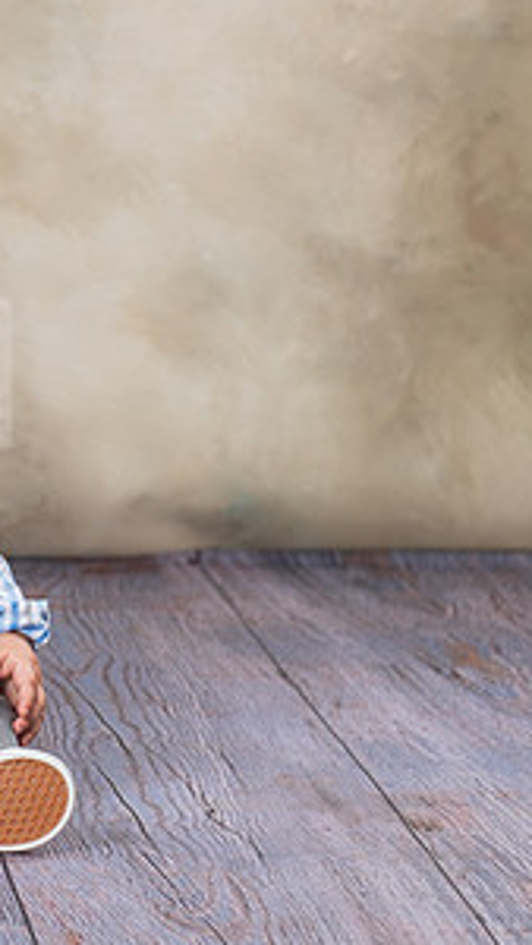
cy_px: 287
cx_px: -193
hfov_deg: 3.8
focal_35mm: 318
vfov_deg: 6.8
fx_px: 7966
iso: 200
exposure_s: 1/125
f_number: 5.6
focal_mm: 135
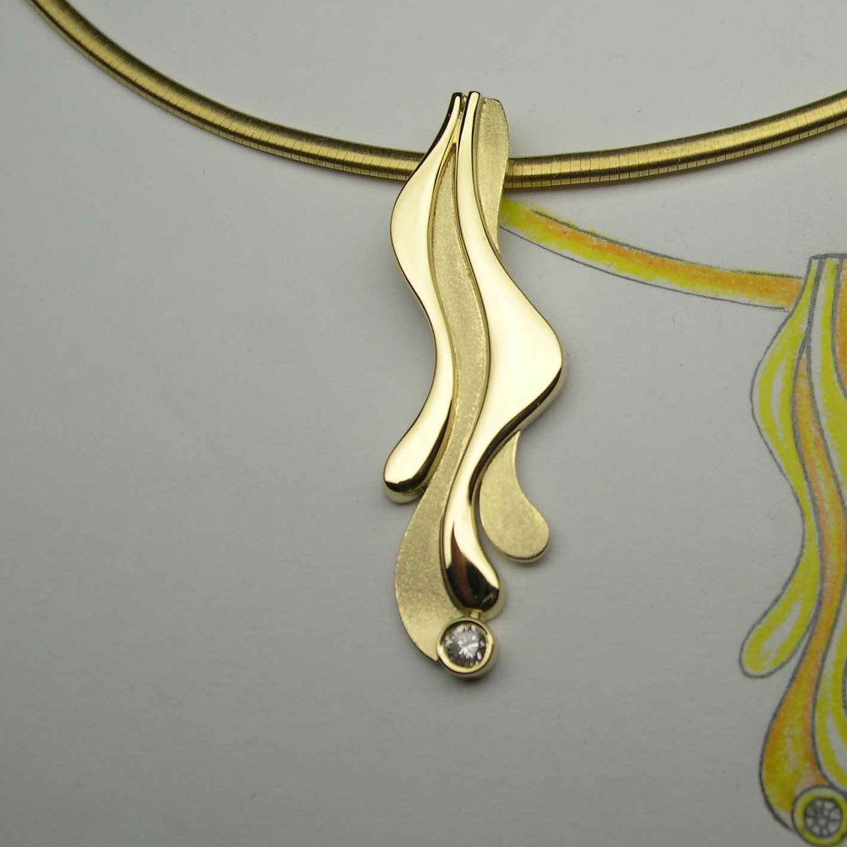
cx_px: 666
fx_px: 1495
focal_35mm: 54
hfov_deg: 30.9
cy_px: 429
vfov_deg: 31.6
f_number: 7.6
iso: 100
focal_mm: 8
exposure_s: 1/63.6
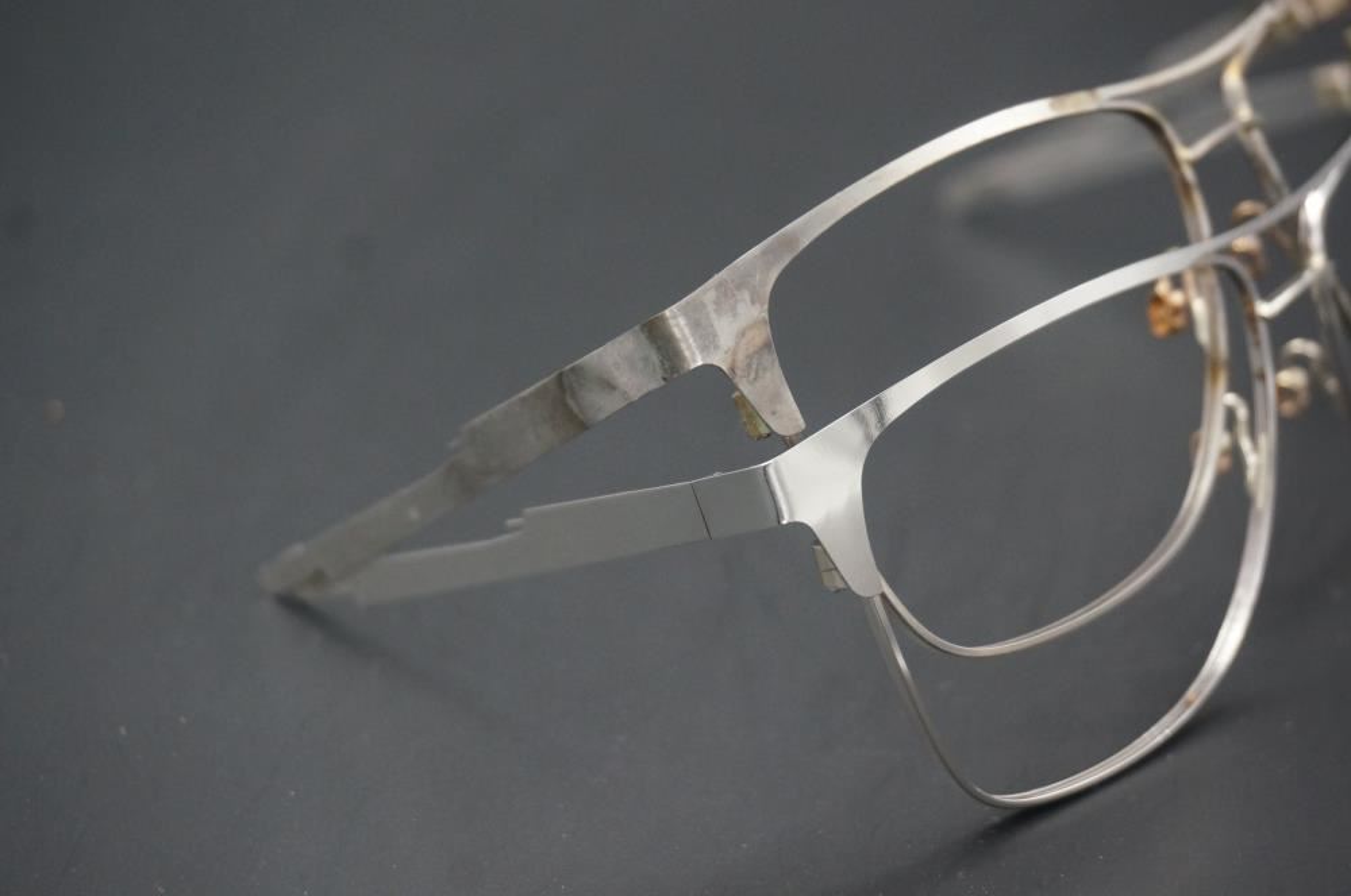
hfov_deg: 33.4
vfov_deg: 22.6
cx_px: 676
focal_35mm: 60
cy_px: 448
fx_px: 2249
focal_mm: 40
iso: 1600
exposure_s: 1/160
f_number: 5.6
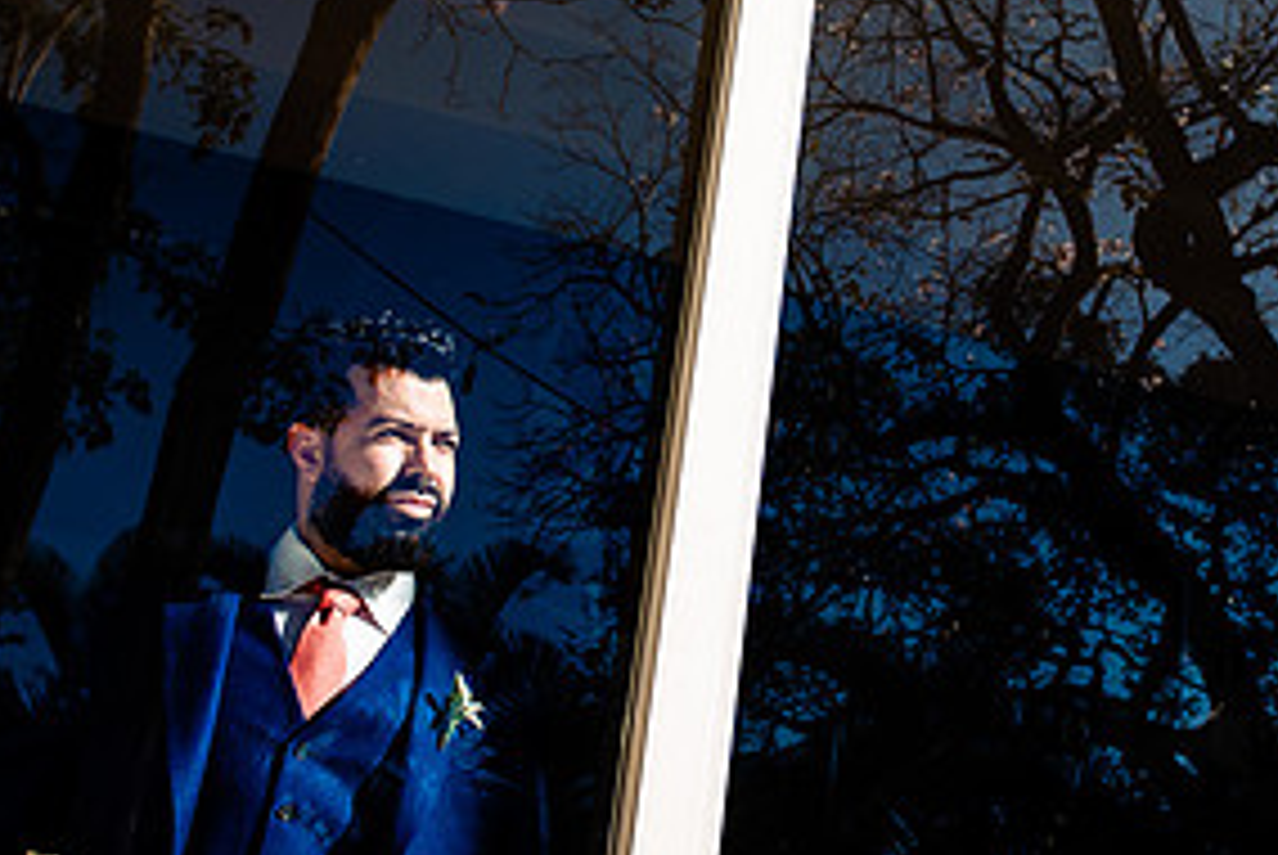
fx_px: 1919
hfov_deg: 36.7
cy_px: 402
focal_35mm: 54
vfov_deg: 25.1
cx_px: 752
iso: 250
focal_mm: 24
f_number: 4
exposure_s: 1/1600
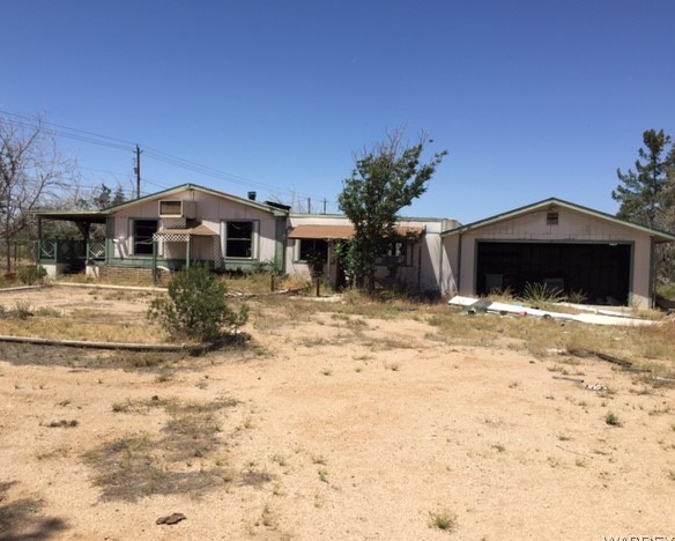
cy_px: 276
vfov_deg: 47.2
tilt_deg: -1.2
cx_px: 306
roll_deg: -2.0
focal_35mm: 31
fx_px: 620
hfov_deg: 57.1
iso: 32
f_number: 2.2
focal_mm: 4.15
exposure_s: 1/2083
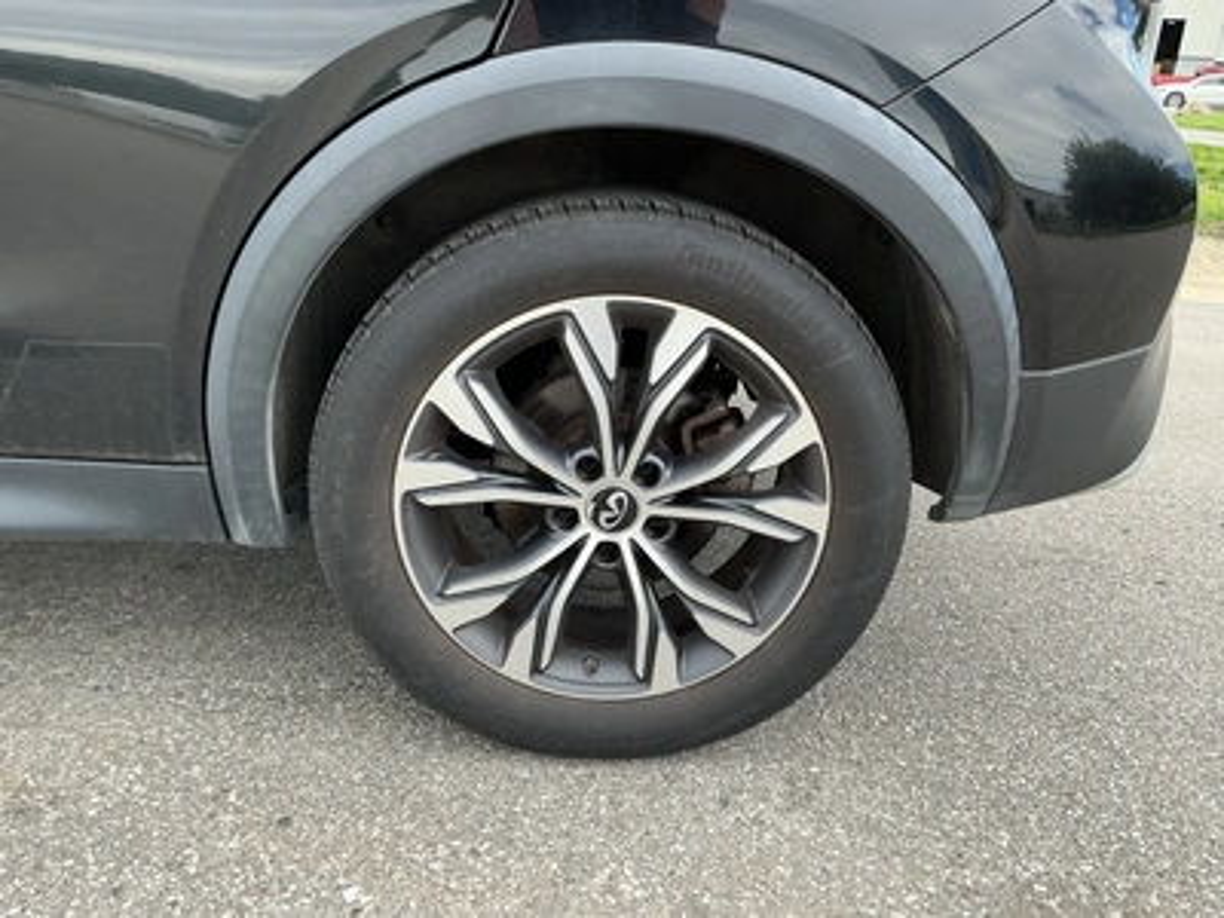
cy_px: 459
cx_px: 612
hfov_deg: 63.4
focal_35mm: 28
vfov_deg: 49.7
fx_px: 990
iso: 20
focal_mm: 3
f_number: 1.8
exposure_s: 1/138
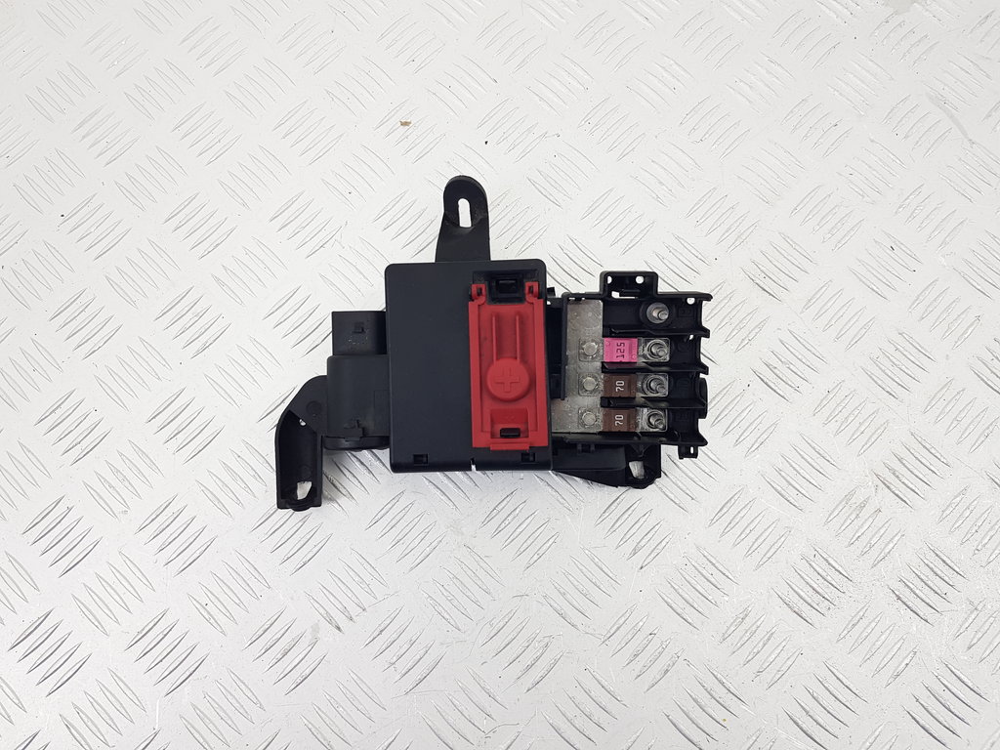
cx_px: 500
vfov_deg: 53.1
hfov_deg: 67.3
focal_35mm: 26
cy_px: 375
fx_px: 751
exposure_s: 1/100
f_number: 1.7
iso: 64
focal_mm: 4.2
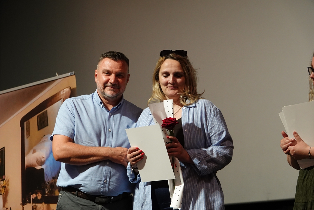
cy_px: 105
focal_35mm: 131
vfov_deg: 10.5
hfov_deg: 15.6
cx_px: 157
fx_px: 1143
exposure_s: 1/50
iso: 800
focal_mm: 47.94
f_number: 4
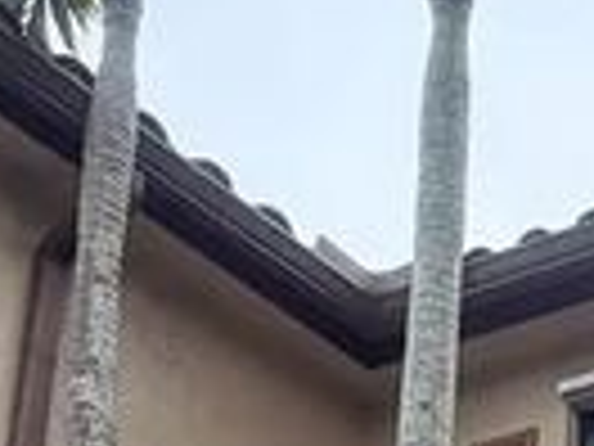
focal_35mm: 109
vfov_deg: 11.5
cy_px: 1018
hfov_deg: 15.3
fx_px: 1870
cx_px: 1102
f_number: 2.2
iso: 50
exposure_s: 1/300
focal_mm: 2.22
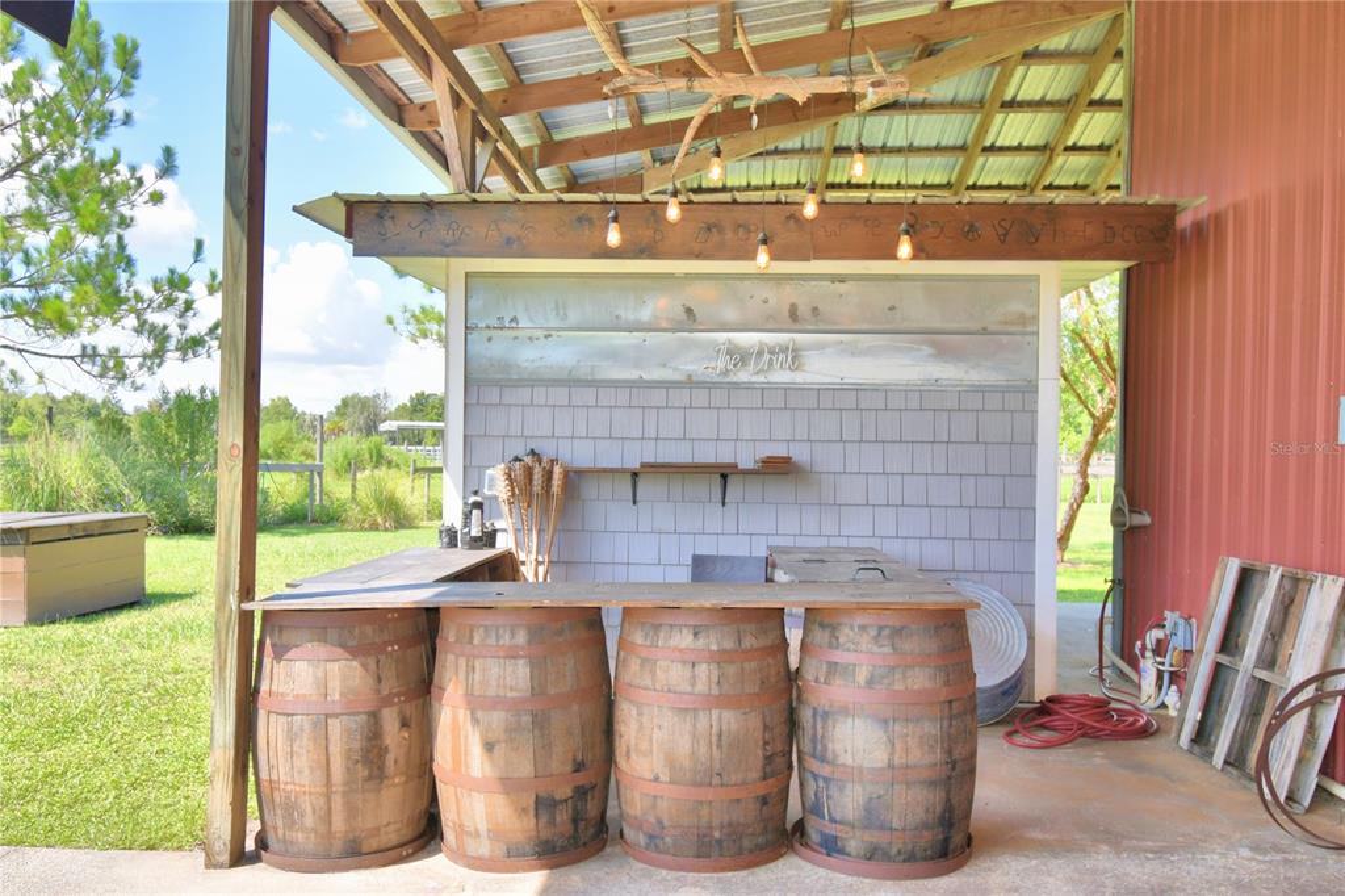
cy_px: 448
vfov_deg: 43.6
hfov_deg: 61.9
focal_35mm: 30
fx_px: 1120
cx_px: 672
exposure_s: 1/160
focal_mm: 20
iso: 100
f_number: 5.6
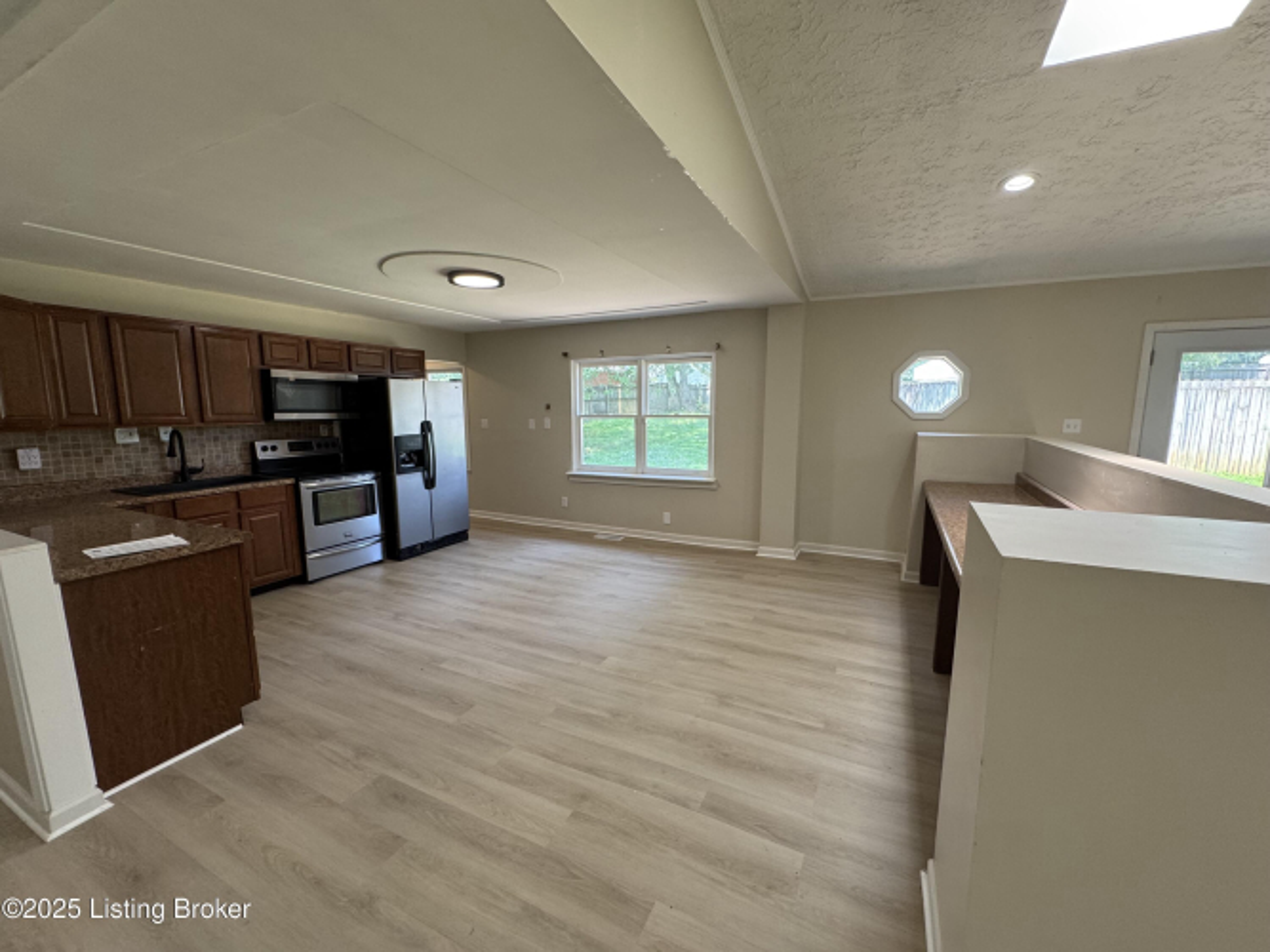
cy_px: 476
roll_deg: -0.3
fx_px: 514
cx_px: 635
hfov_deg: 102.1
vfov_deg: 85.7
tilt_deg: -8.8
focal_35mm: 14
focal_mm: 2.22
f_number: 2.2
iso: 160
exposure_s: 1/120
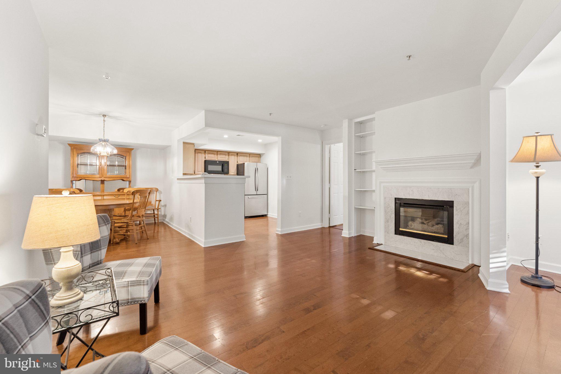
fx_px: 232
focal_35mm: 15
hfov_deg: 100.8
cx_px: 280
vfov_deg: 77.7
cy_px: 187
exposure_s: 1/25
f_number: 7.1
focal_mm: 14.9
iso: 2000
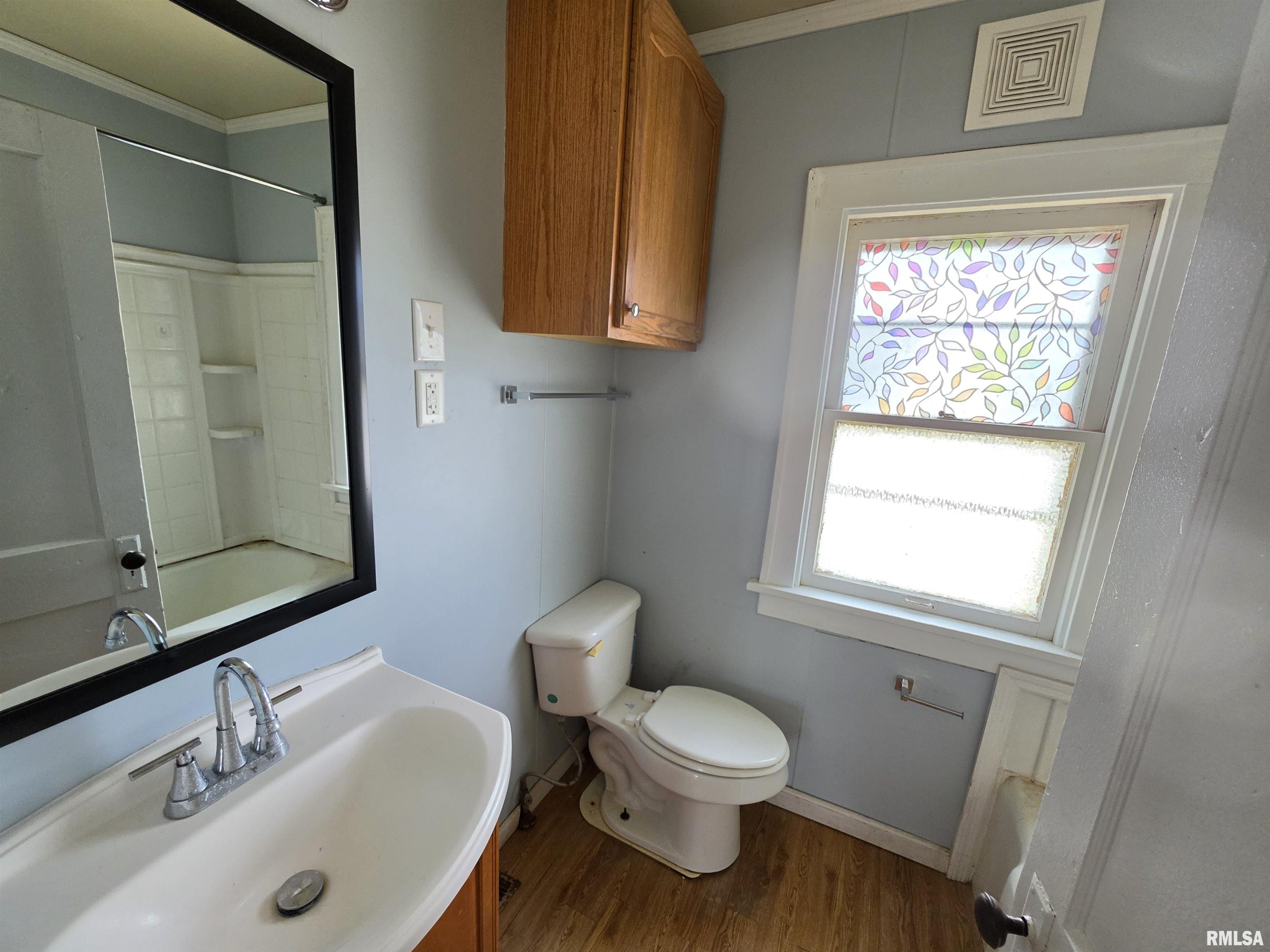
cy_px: 476
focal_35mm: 13
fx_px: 477
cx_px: 635
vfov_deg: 89.9
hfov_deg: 106.2
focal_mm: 2.2
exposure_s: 1/120
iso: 200
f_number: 1.9
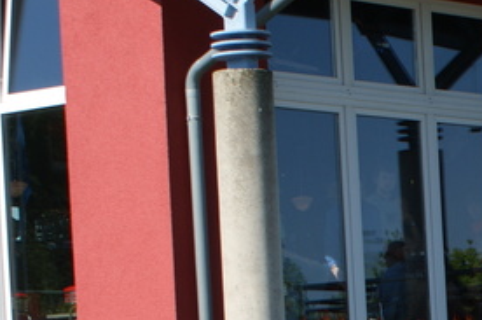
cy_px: 443
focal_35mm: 195
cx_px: 782
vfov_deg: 6.9
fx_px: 2604
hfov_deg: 10.1
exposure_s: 1/250
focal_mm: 35
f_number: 7.1
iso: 100
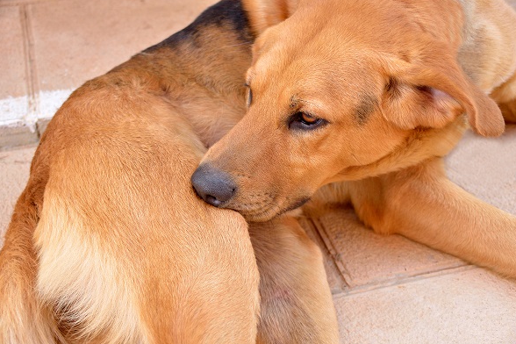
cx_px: 258
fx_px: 767
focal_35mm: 54
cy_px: 174
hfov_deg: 37.2
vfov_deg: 25.3
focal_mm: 35
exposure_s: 1/200
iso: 200
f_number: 4.2
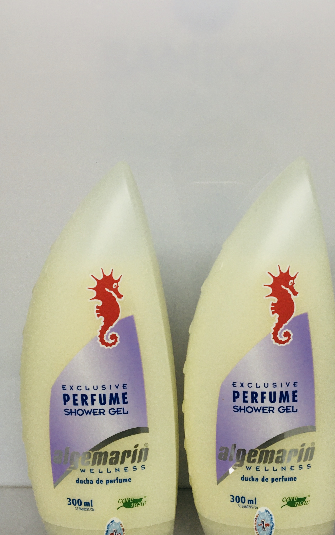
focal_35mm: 41
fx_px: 599
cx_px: 201
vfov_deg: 48.0
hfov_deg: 31.2
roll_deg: -1.3
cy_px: 316
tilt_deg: -16.8
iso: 50
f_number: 2.2
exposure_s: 1/33
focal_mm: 4.15
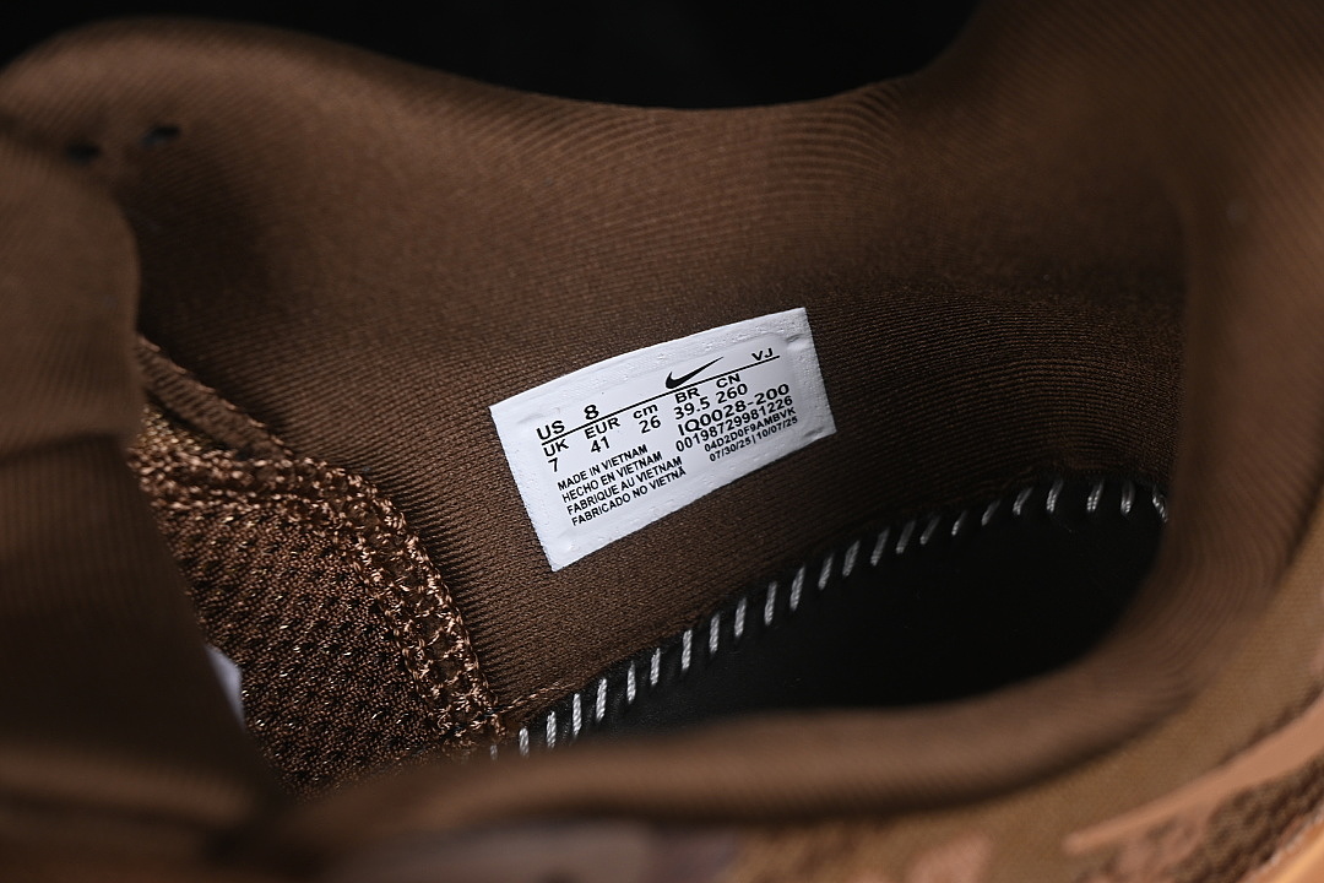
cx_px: 662
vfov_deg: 18.2
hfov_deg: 27.0
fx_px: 2758
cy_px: 442
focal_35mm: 75
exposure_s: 1/60
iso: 160
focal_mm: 50
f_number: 6.3
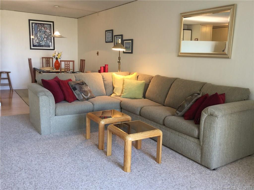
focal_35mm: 31
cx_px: 127
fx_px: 227
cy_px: 95
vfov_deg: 45.4
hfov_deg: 58.4
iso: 80
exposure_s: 1/30
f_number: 2.4
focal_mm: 3.3
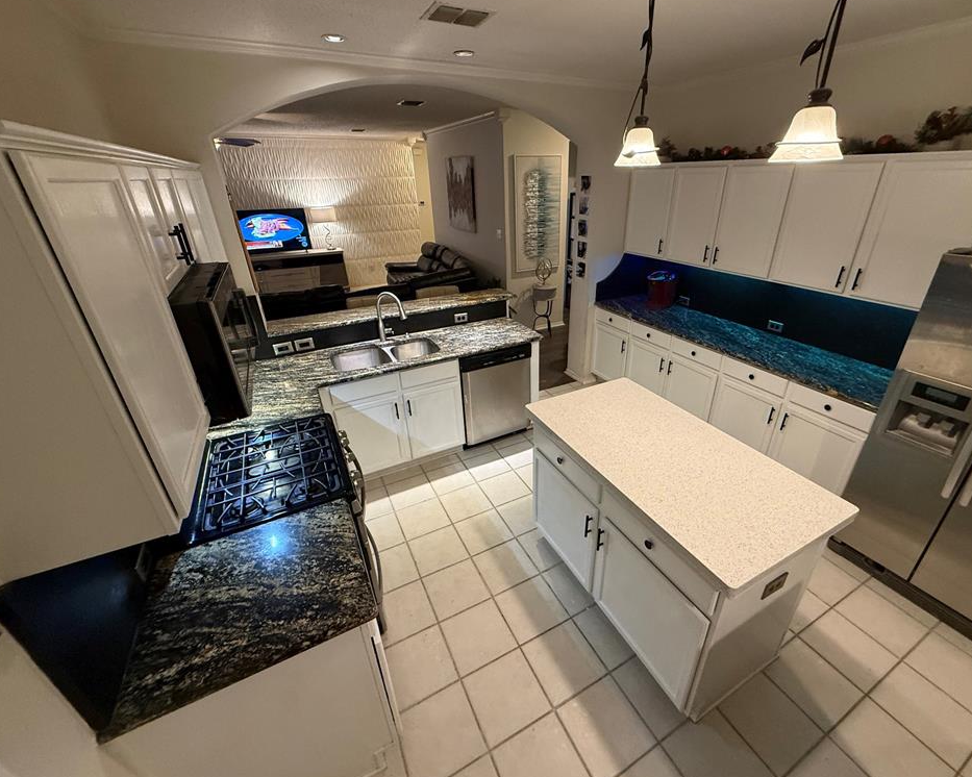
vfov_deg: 84.0
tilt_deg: -27.1
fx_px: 431
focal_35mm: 15
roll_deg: +0.8
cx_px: 521
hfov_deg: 96.6
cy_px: 384
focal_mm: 2.22
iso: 400
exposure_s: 1/60
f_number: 2.2
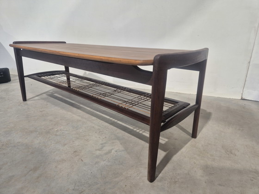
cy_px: 97
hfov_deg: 73.9
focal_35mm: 23
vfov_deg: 58.9
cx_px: 130
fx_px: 172
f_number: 1.8
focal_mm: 5.4
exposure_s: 1/100
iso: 200
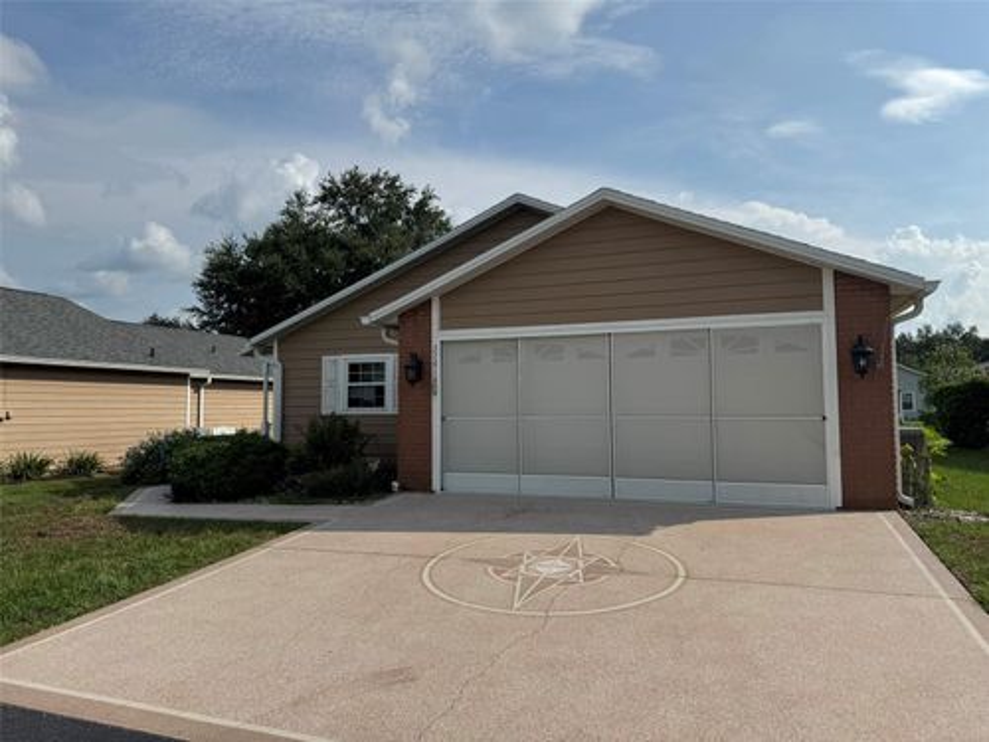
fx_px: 686
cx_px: 494
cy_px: 371
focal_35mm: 24
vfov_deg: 56.8
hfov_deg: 71.6
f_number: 1.78
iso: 80
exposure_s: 1/7937
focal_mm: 6.76
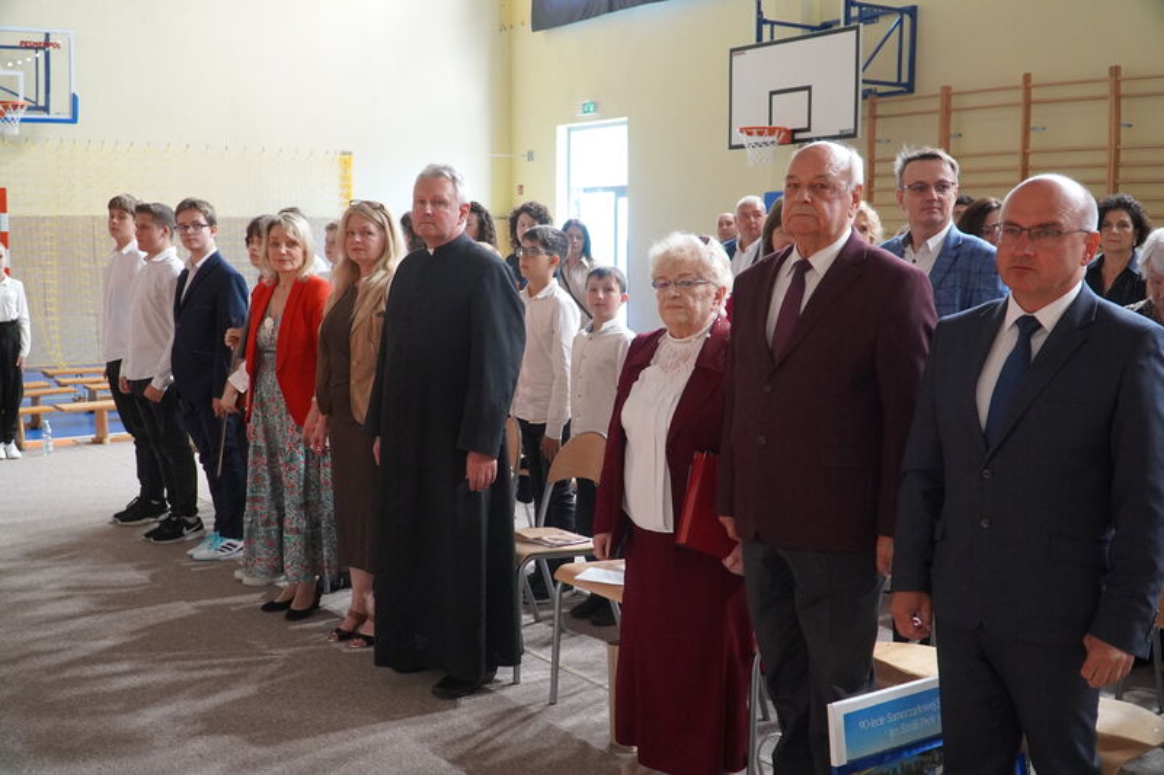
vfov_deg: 38.3
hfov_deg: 55.1
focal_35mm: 34
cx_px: 582
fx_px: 1115
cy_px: 388
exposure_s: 1/160
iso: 2500
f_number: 4
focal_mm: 23
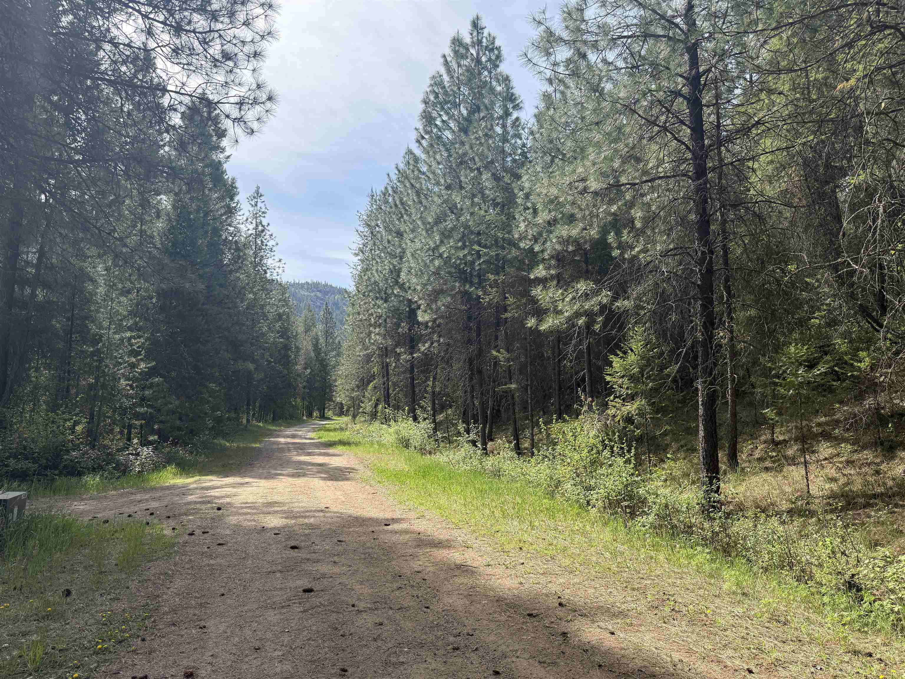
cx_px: 452
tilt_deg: +7.3
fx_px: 627
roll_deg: +0.9
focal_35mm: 24
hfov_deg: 71.6
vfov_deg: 56.8
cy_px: 340
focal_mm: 6.76
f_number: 1.78
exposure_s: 1/2370
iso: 100
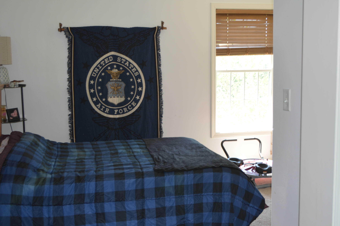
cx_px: 170
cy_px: 113
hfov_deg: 41.2
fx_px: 452
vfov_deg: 28.0
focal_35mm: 48
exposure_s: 1/30
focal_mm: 32
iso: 360
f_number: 4.8
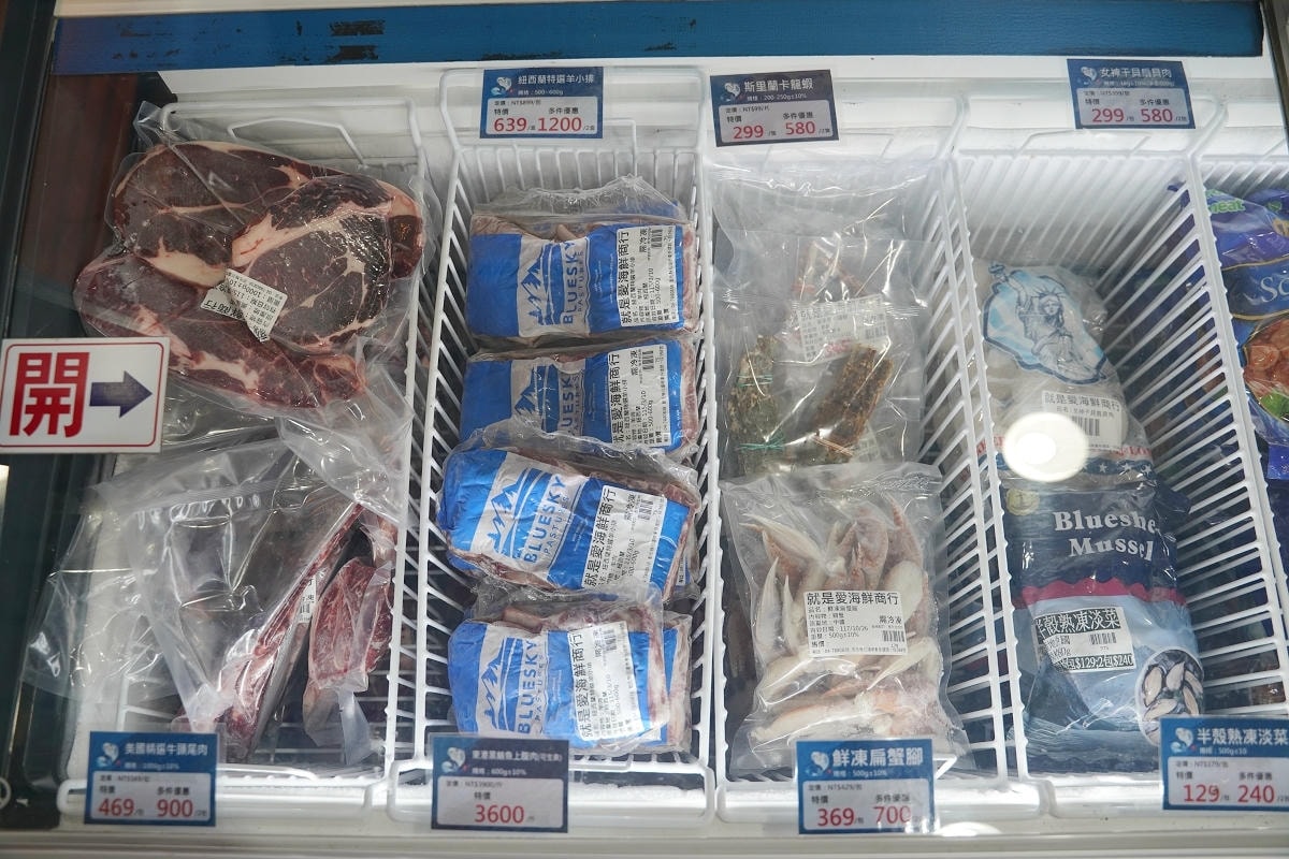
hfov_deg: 65.5
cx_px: 644
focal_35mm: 28
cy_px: 430
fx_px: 1002
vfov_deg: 46.4
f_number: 4
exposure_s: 1/160
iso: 800
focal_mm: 28
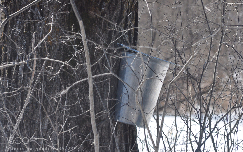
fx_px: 2026
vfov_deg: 4.3
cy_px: 80
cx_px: 121
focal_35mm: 306
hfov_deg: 6.9
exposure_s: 1/200
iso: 200
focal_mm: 200
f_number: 10
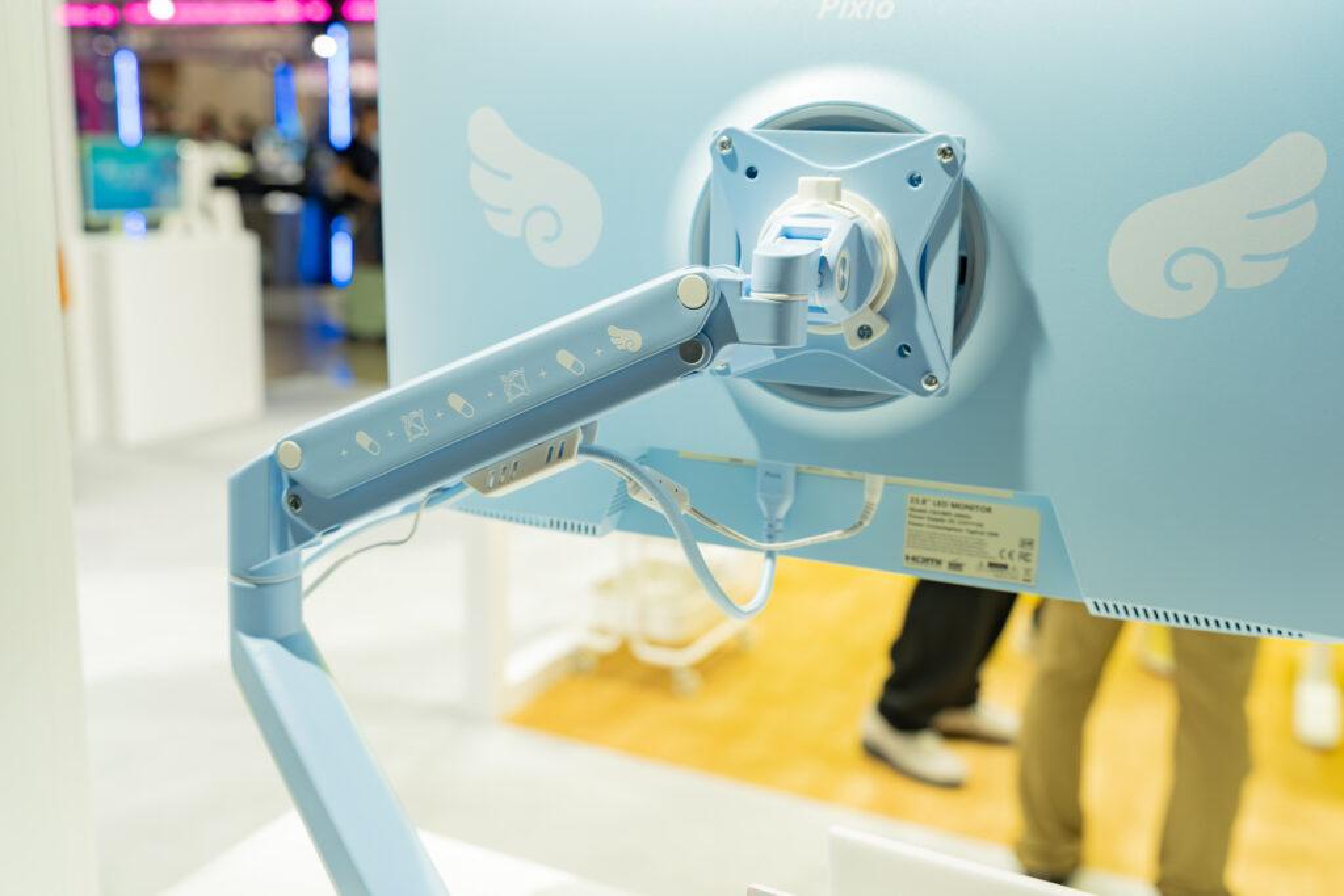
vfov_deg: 37.9
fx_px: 1307
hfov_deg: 54.4
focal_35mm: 35
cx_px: 672
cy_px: 448
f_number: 4
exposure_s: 1/60
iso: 400
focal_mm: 35
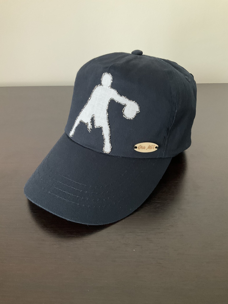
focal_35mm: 29
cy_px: 152
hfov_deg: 48.2
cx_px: 114
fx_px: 255
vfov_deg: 61.7
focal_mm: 3
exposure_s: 1/38
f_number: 1.8
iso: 320
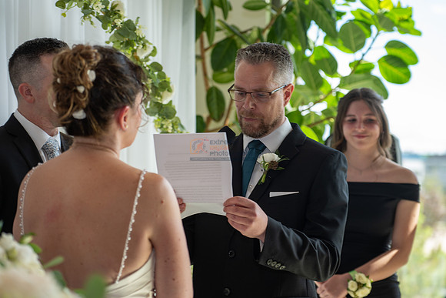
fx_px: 1066
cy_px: 149
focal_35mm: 86
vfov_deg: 15.9
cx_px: 223
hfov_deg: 23.6
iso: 125
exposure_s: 1/160
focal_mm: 86
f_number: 4
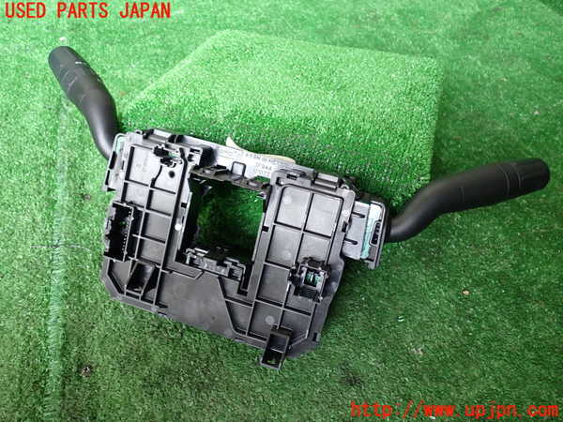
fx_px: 488
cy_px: 211
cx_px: 282
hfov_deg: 60.0
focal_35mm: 30
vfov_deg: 46.8
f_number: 2.3
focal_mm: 5.4
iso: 200
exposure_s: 1/50
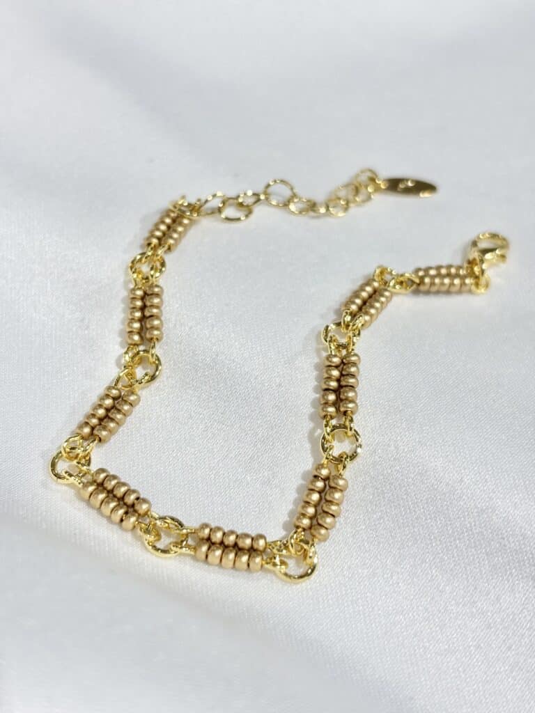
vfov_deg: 36.8
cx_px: 268
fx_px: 1072
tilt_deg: -39.4
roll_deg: -1.3
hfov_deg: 28.0
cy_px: 356
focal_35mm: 52
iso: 32
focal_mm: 5.96
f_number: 1.6
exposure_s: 1/261
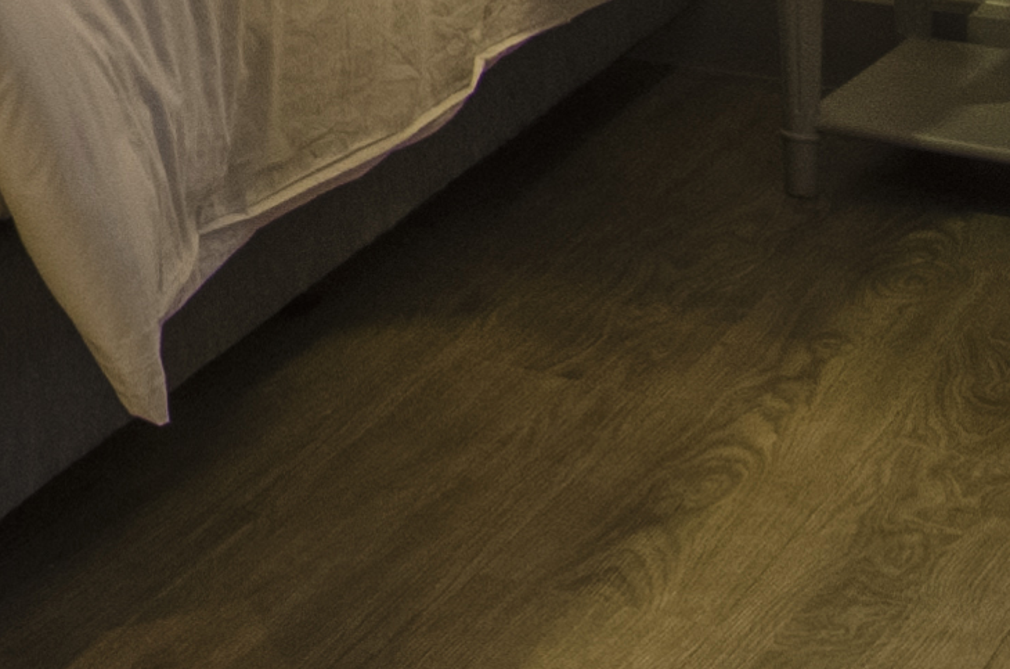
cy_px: -1097
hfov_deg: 13.5
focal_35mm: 131
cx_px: -986
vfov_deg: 9.0
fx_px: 3677
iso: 320
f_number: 8
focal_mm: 13
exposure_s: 1/13
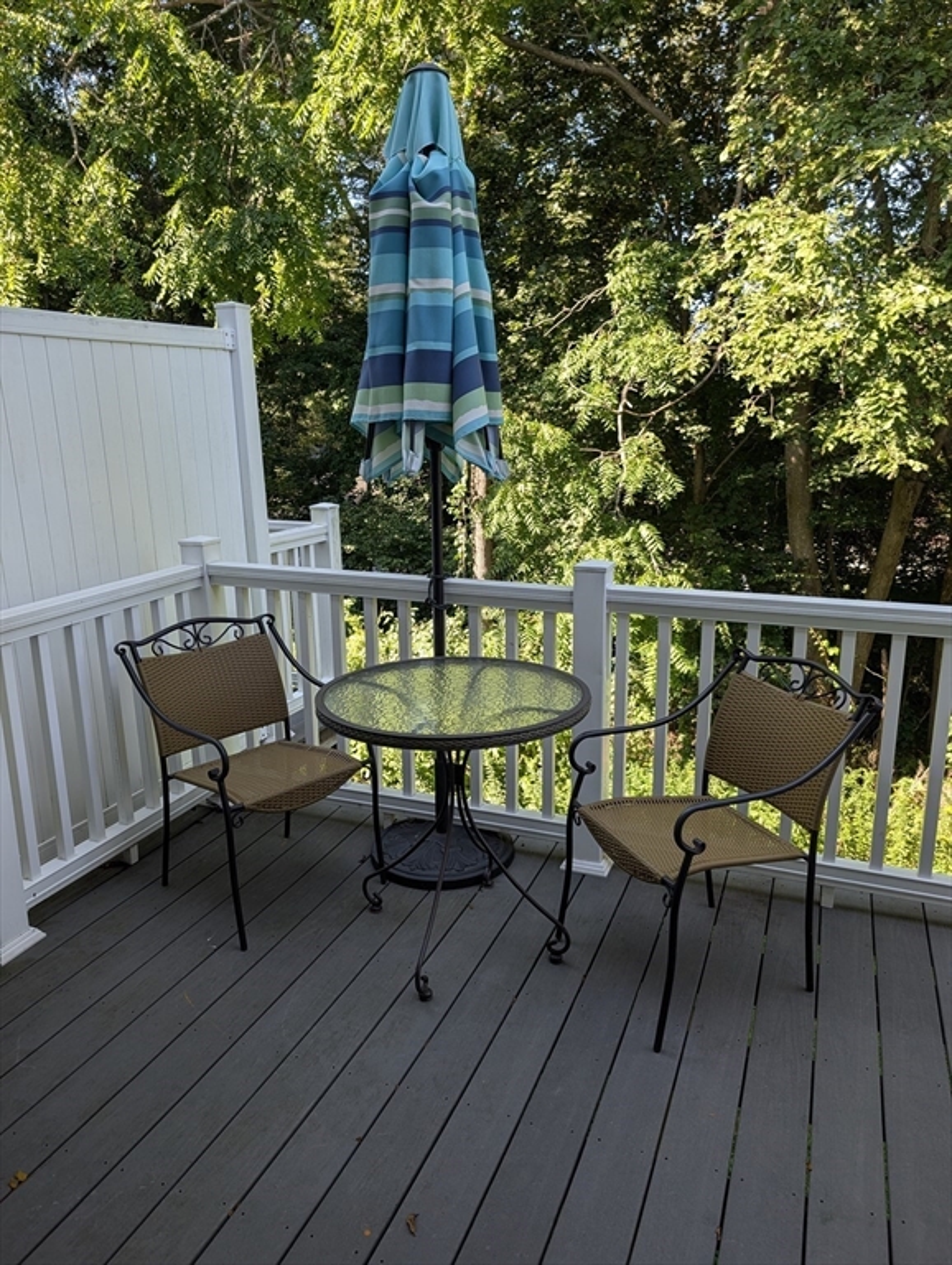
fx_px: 878
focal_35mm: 24
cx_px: 476
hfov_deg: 56.9
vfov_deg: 71.5
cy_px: 632
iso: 20
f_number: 1.68
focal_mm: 6.9
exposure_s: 1/124
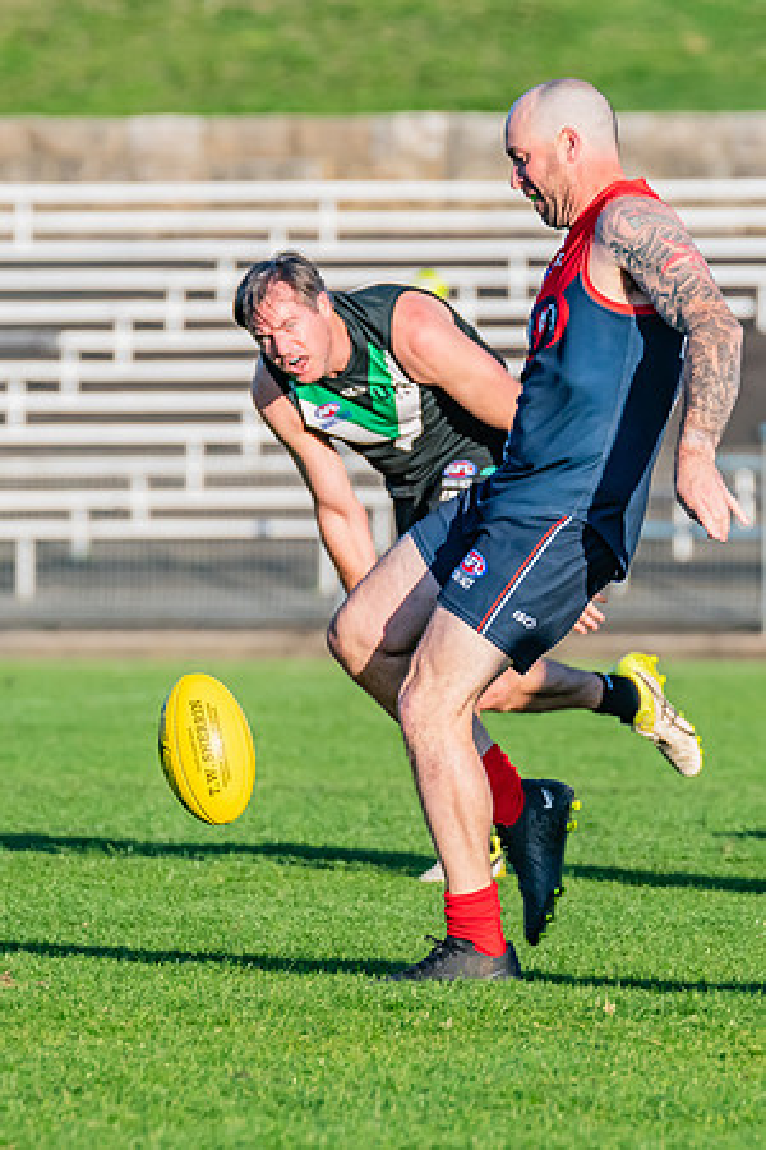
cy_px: 606
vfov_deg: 2.8
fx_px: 23530
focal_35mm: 737
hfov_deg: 1.9
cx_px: 537
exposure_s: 1/1600
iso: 800
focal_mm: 360
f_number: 7.1
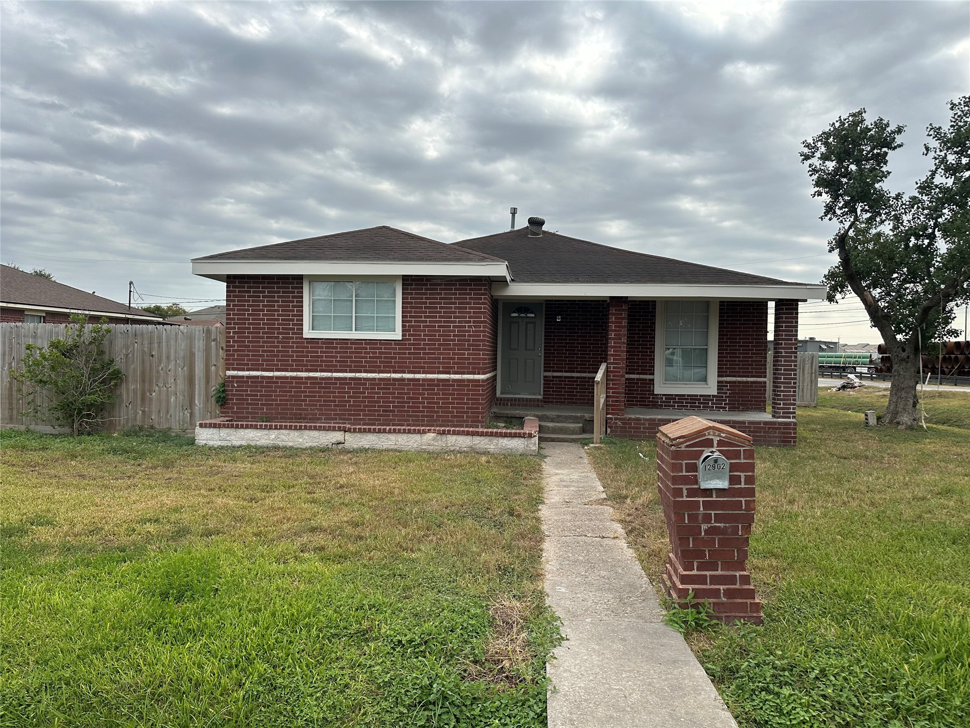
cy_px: 364
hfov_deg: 71.6
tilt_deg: -0.3
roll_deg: -0.7
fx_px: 673
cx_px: 485
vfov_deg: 56.8
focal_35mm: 24
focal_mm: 6.86
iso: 80
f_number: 1.78
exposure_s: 1/5263
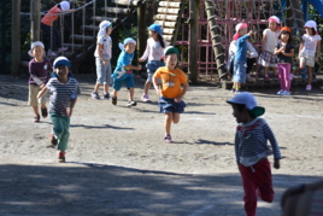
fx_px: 1364
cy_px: 66
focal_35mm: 152
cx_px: 101
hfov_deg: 13.5
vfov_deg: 9.0
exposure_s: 1/125
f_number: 5.6
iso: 100
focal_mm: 68
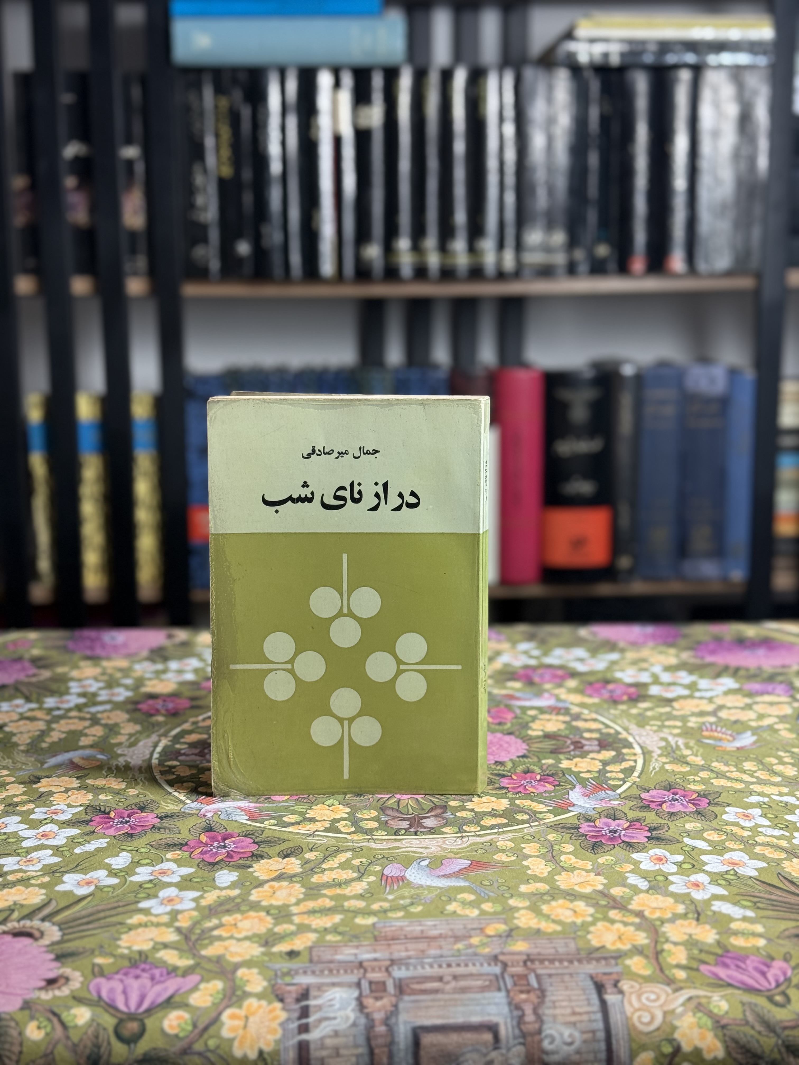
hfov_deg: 30.3
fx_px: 1477
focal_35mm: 48
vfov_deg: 39.7
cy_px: 532
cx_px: 400
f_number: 1.78
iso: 100
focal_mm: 6.76
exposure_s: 1/100
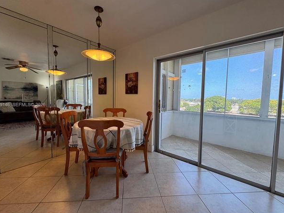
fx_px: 123
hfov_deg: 98.1
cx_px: 138
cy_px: 105
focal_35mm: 15
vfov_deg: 81.8
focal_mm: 2.22
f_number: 2.2
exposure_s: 1/120
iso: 100
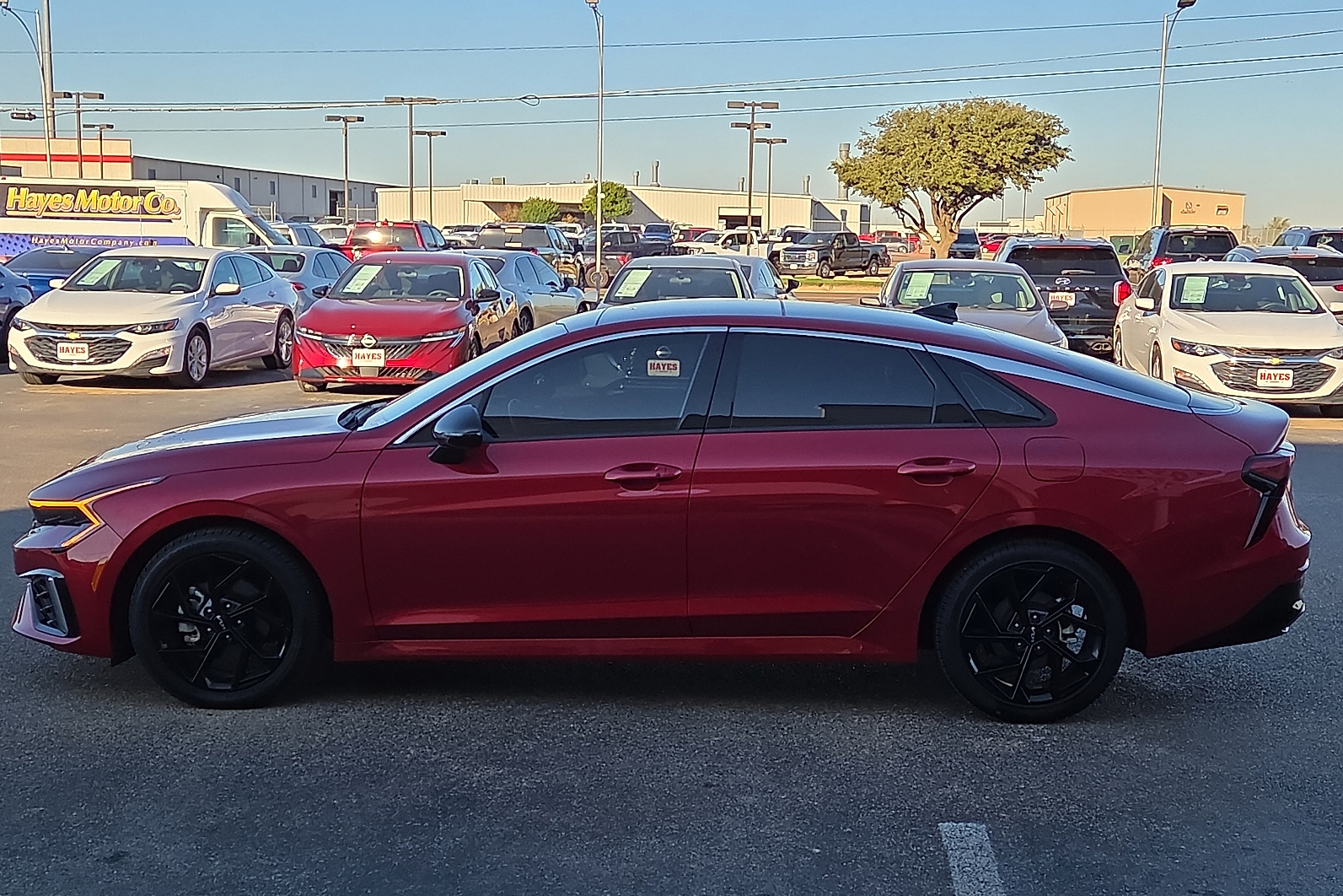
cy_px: 505
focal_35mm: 47
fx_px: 1753
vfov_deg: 28.6
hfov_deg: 41.9
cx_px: 674
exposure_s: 1/1429
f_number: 1.8
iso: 25
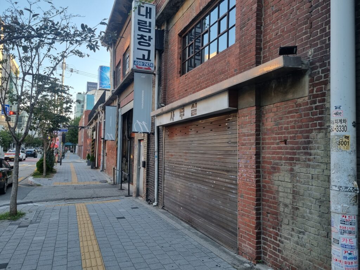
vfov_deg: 53.1
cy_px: 135
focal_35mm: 26
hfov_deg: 67.3
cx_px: 180
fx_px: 270
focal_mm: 5.4
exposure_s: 1/210
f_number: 1.8
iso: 50
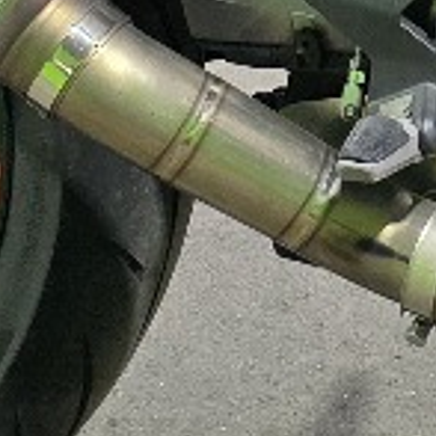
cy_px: -593
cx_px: 851
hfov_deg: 9.3
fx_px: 2522
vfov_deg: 9.0
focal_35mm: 177
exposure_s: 1/180
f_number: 1.7
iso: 200
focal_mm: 6.25
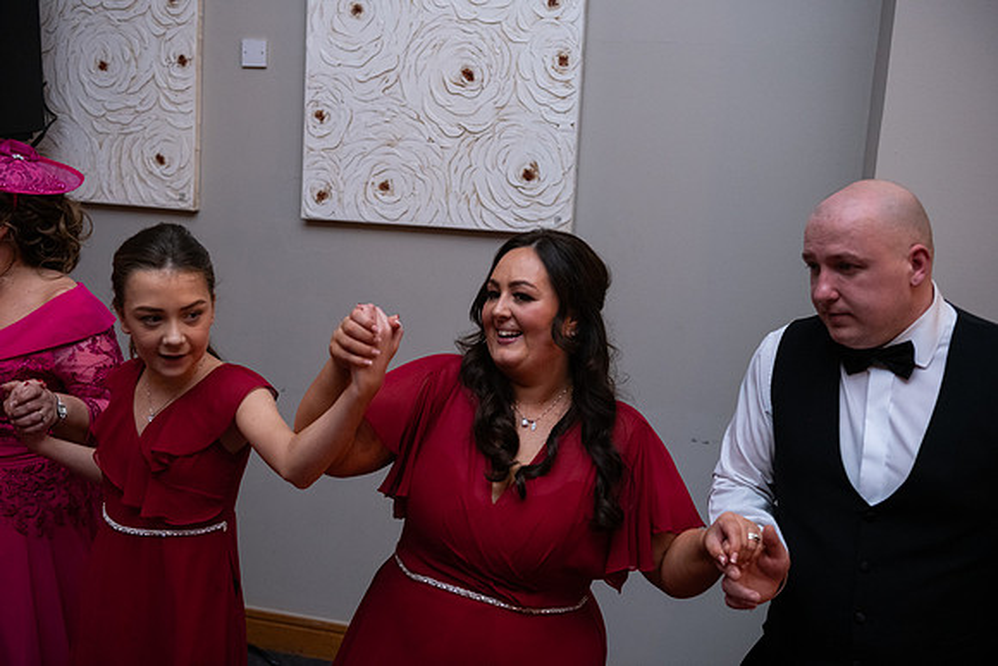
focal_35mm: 38
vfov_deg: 35.1
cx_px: 499
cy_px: 333
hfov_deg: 50.7
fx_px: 1054
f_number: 3.5
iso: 1250
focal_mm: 38
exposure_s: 1/160
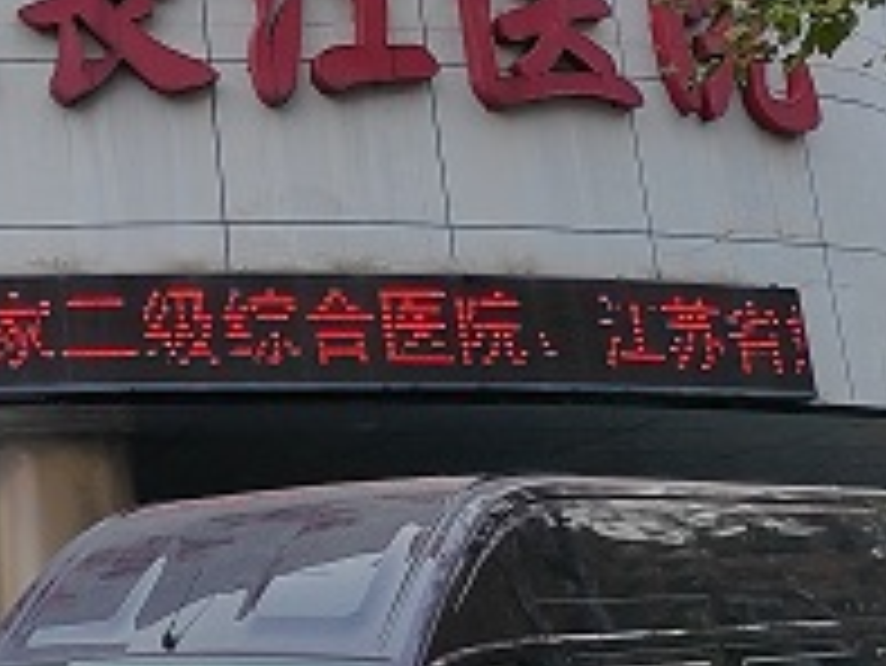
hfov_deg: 20.3
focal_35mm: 89
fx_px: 2279
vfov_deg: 15.7
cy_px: -214
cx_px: -234
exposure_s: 1/1900
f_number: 1.9
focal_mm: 5.52
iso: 50
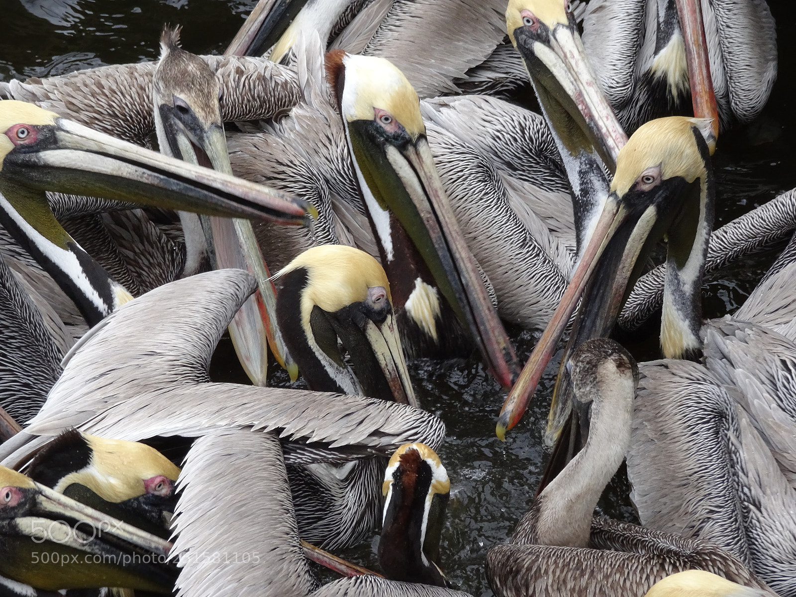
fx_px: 3656
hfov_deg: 12.4
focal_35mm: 159
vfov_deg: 9.3
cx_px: 398
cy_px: 298
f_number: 5.6
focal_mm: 27.16
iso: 250
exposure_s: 1/250
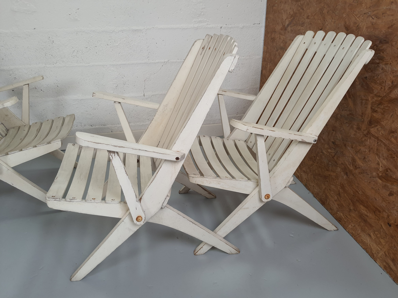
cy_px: 149
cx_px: 199
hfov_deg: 67.3
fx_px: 299
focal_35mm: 26
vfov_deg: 53.1
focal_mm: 4.32
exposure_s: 1/100
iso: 80
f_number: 1.7
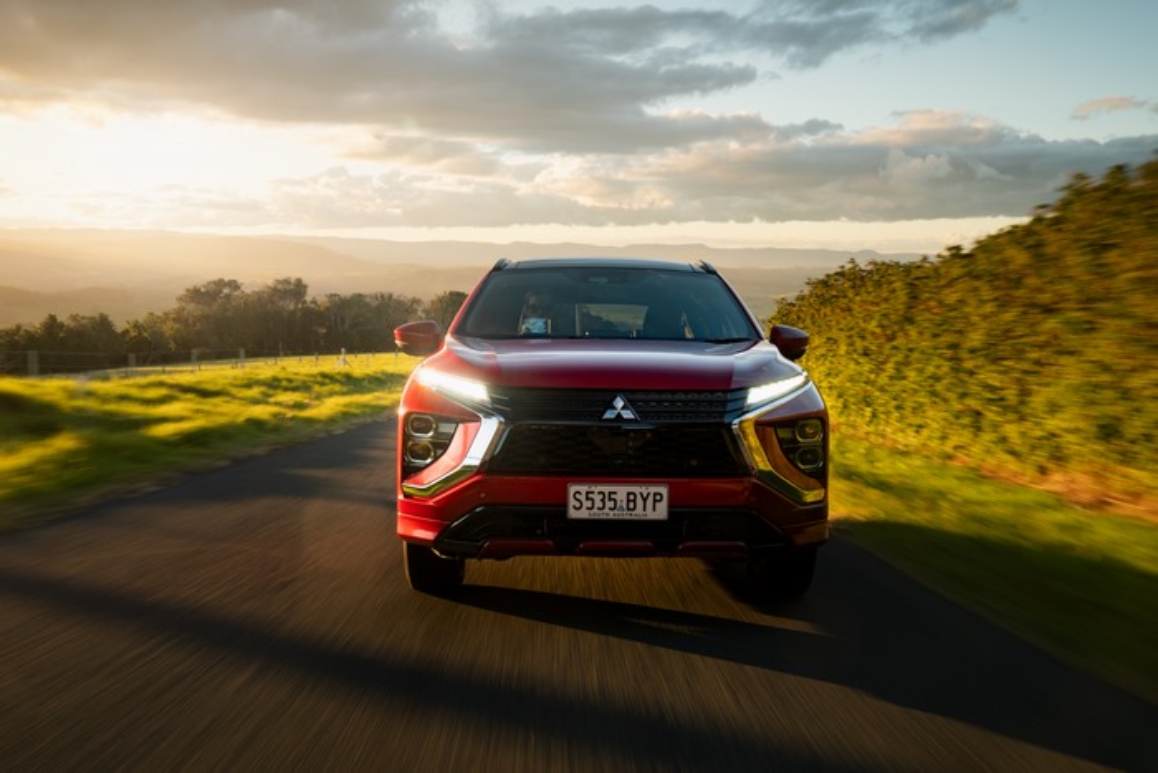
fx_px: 1062
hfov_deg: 57.2
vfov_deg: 40.0
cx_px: 579
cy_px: 386
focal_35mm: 33
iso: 200
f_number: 7.1
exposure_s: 1/40
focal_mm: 33
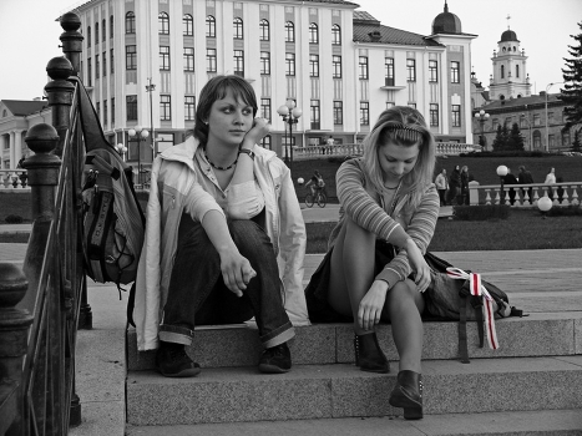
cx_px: 291
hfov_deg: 27.4
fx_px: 1193
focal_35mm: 71
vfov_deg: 20.7
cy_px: 218
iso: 100
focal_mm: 15.1
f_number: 3.2
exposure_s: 1/30
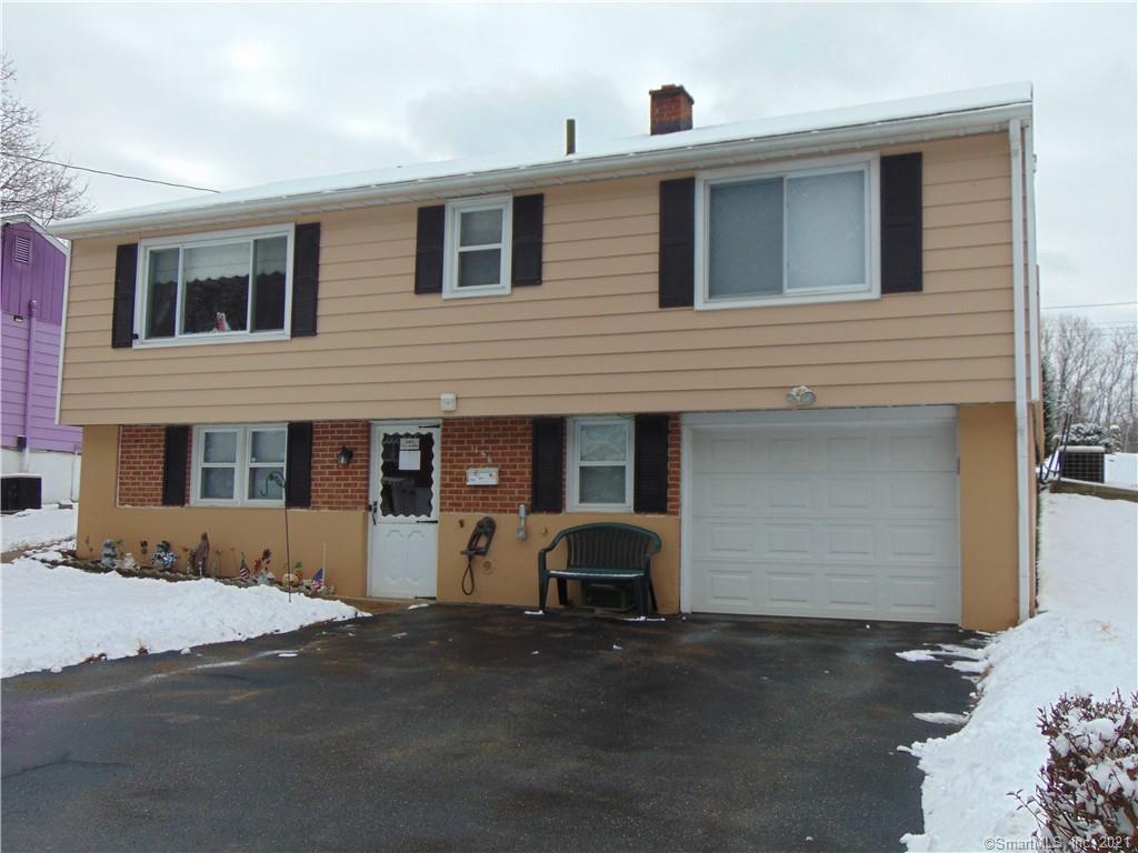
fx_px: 1085
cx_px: 569
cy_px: 426
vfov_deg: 42.9
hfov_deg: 55.4
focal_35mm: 33
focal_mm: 5.8
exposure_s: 1/800
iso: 80
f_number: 3.2
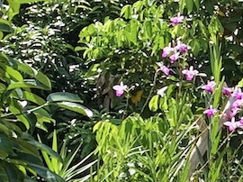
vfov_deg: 7.9
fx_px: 1298
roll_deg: -0.1
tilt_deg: -4.3
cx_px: 630
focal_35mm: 185
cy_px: 240
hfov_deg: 9.3
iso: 25
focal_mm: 4.25
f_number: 1.8
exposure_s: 1/842
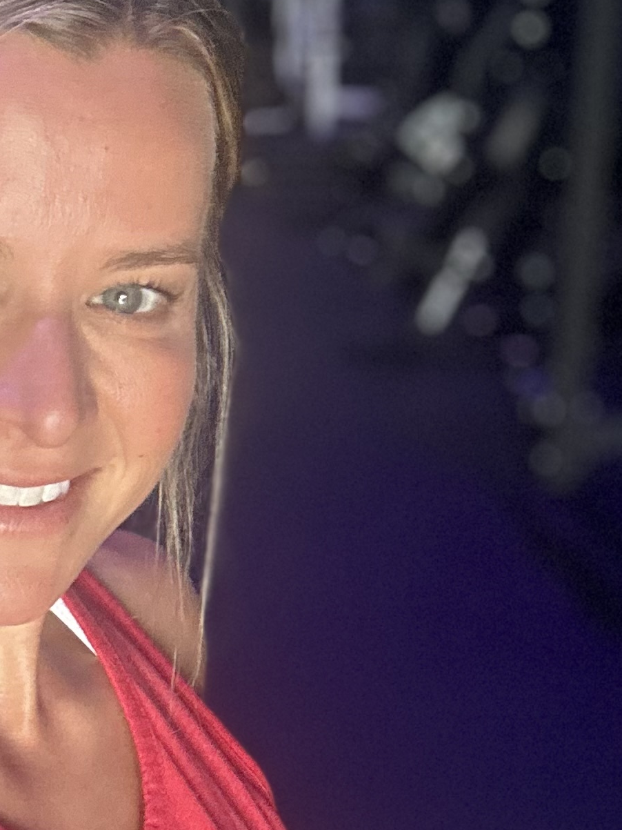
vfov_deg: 25.3
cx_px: 66
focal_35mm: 77
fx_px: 1845
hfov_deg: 18.8
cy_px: 473
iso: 250
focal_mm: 2.69
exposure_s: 1/60
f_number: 1.9
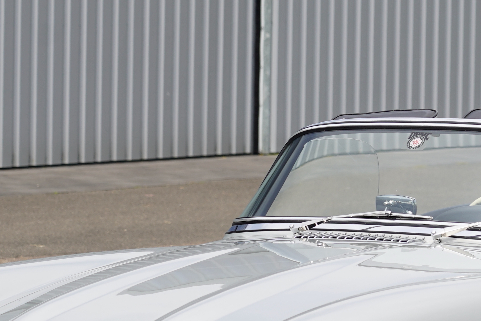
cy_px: 219
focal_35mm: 309
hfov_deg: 6.7
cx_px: 379
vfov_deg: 4.4
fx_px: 4128
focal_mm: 105
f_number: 5.6
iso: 100
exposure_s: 1/160
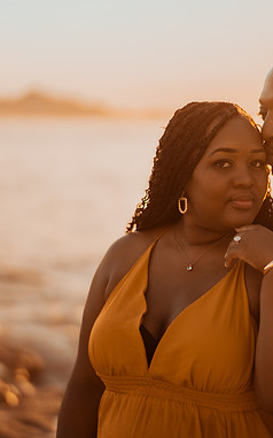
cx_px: 240
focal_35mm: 90
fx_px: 1072
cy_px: 217
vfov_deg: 23.0
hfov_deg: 14.4
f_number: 1.4
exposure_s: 1/8000
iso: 100
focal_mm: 58
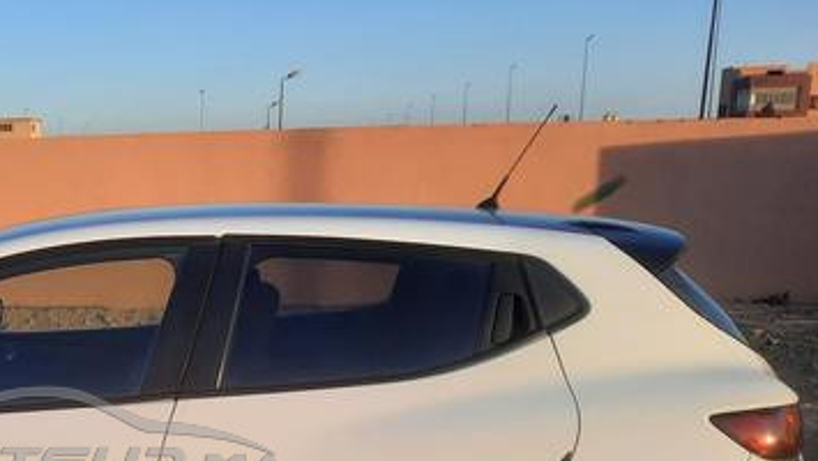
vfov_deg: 23.2
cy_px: 432
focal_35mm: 50
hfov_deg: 38.5
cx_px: 81
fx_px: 1085
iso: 32
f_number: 2
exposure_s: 1/212
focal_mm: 4.6
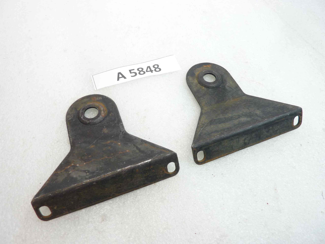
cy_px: 122
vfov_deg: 54.9
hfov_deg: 69.4
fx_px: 235
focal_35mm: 25
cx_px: 162
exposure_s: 1/20
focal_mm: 4.1
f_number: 3.3
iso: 80
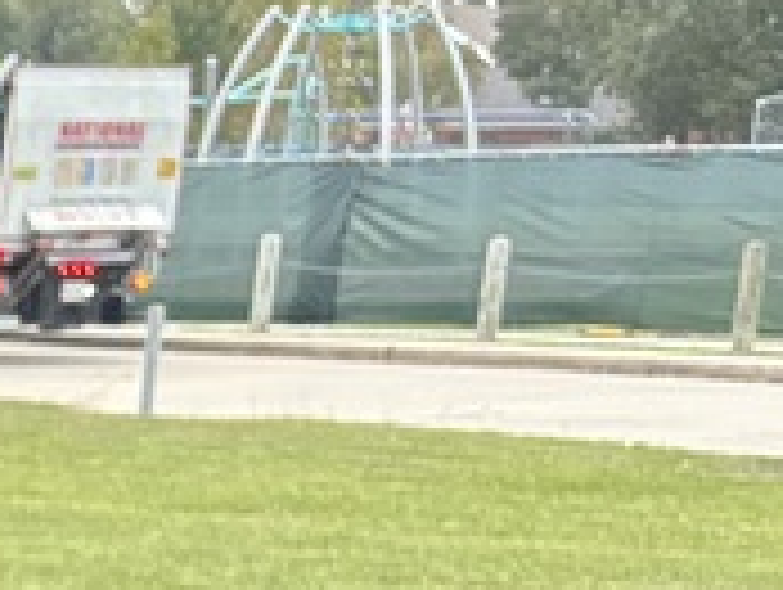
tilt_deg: -16.5
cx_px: -1400
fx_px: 3466
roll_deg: +0.2
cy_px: 1121
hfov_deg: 10.2
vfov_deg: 9.2
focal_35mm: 153
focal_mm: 5.96
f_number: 1.6
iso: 200
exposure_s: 1/120
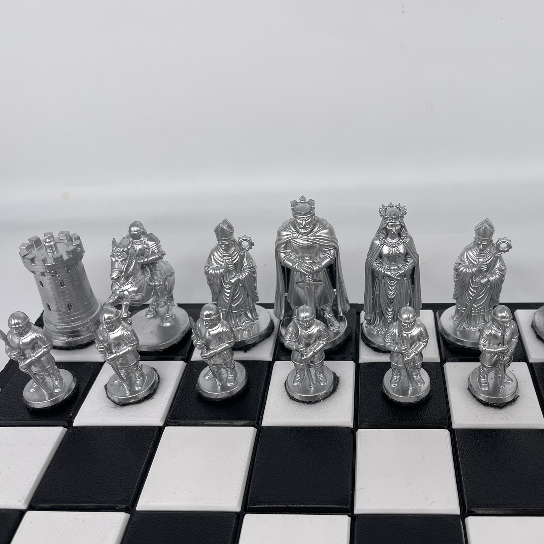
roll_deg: +0.5
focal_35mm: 33
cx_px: 355
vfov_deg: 49.7
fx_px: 587
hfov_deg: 49.0
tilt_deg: -33.6
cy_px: 281
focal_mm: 4.2
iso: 32
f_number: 1.6
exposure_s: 1/972
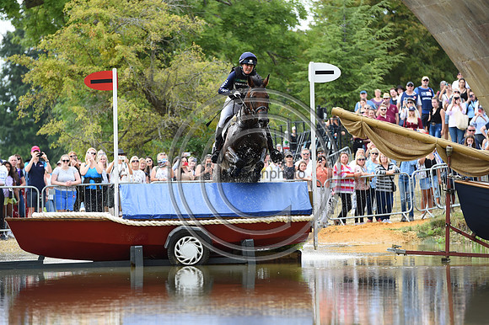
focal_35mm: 200
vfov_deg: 6.9
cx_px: 244
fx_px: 2715
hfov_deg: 10.3
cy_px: 162
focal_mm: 200
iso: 900
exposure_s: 1/1250
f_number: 5.6
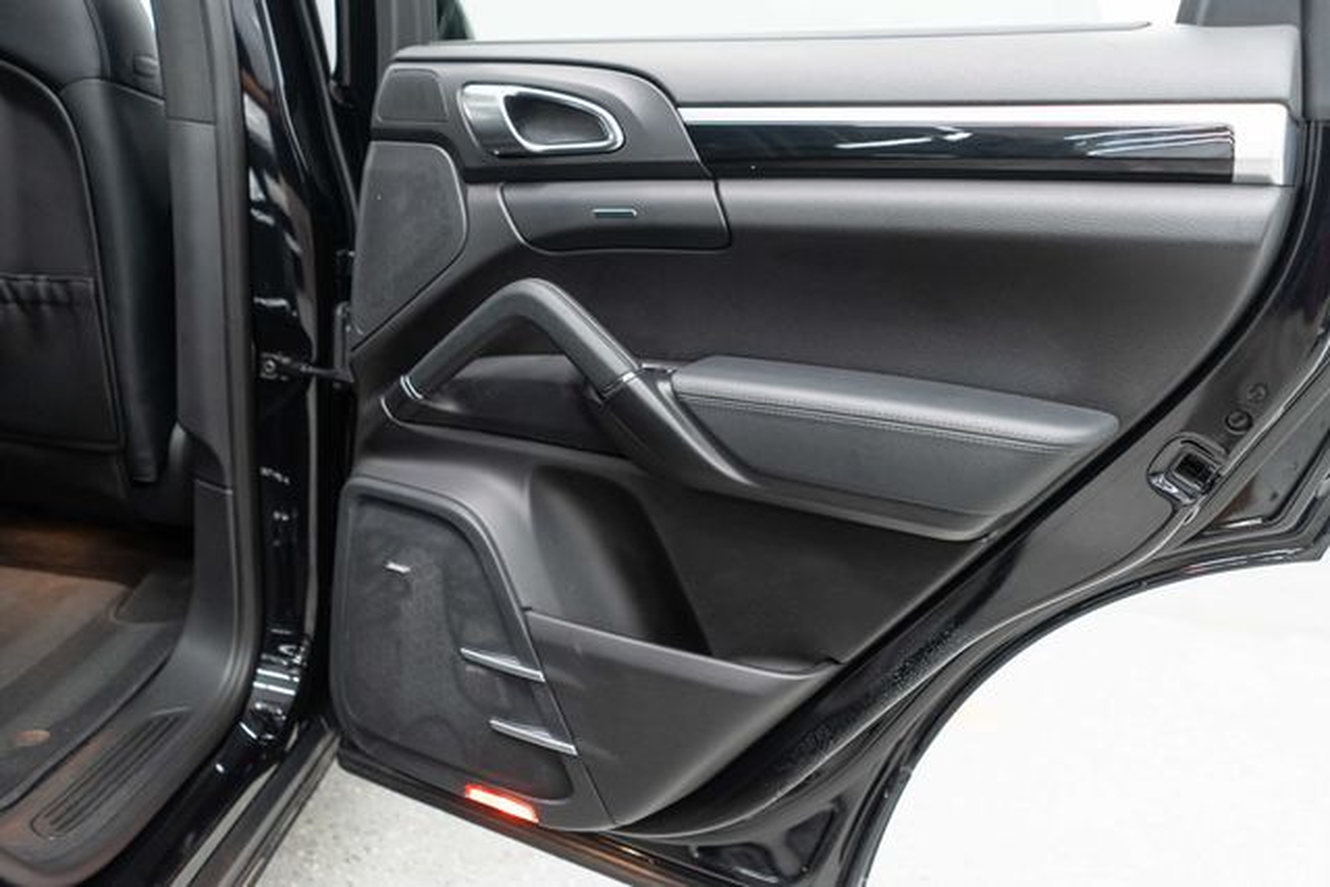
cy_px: 444
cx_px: 665
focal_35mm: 28
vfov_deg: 46.4
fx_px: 1035
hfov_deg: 65.5
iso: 1250
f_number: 3.2
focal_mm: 28
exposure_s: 1/50
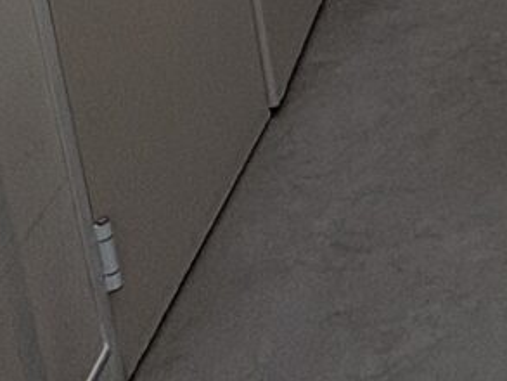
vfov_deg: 13.6
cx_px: 1031
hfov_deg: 16.7
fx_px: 1260
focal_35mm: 86
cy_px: -469
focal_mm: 2.22
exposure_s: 1/100
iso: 100
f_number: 2.2
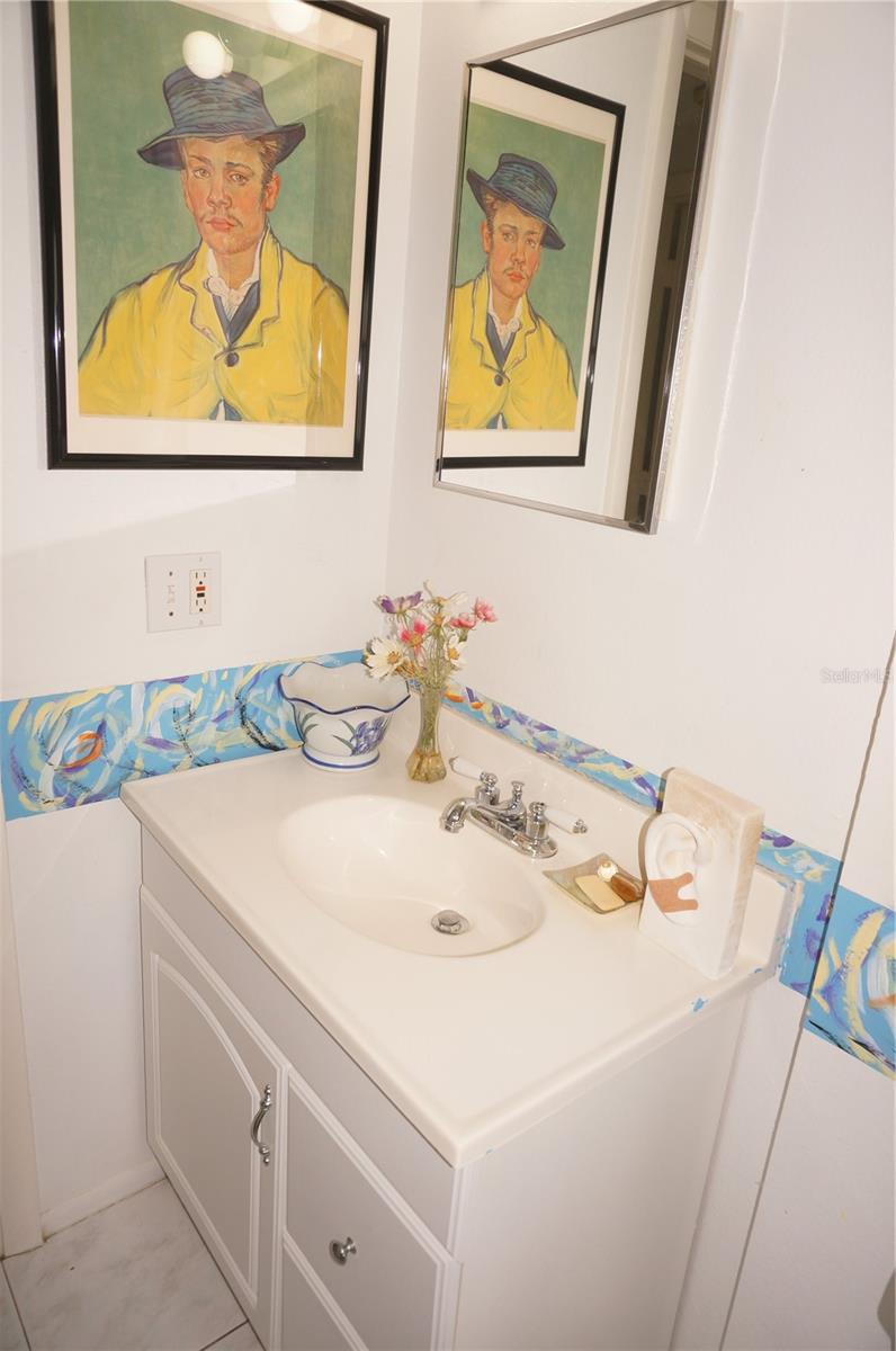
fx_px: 899
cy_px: 676
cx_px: 448
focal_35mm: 24
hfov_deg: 53.0
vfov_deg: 73.8
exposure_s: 1/160
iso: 250
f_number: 4
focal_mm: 16
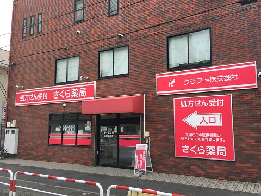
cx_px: 130
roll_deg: -0.7
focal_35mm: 29
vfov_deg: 48.2
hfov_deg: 61.7
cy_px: 98
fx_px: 219
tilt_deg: +6.2
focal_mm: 4.15
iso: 25
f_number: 2.2
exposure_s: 1/490
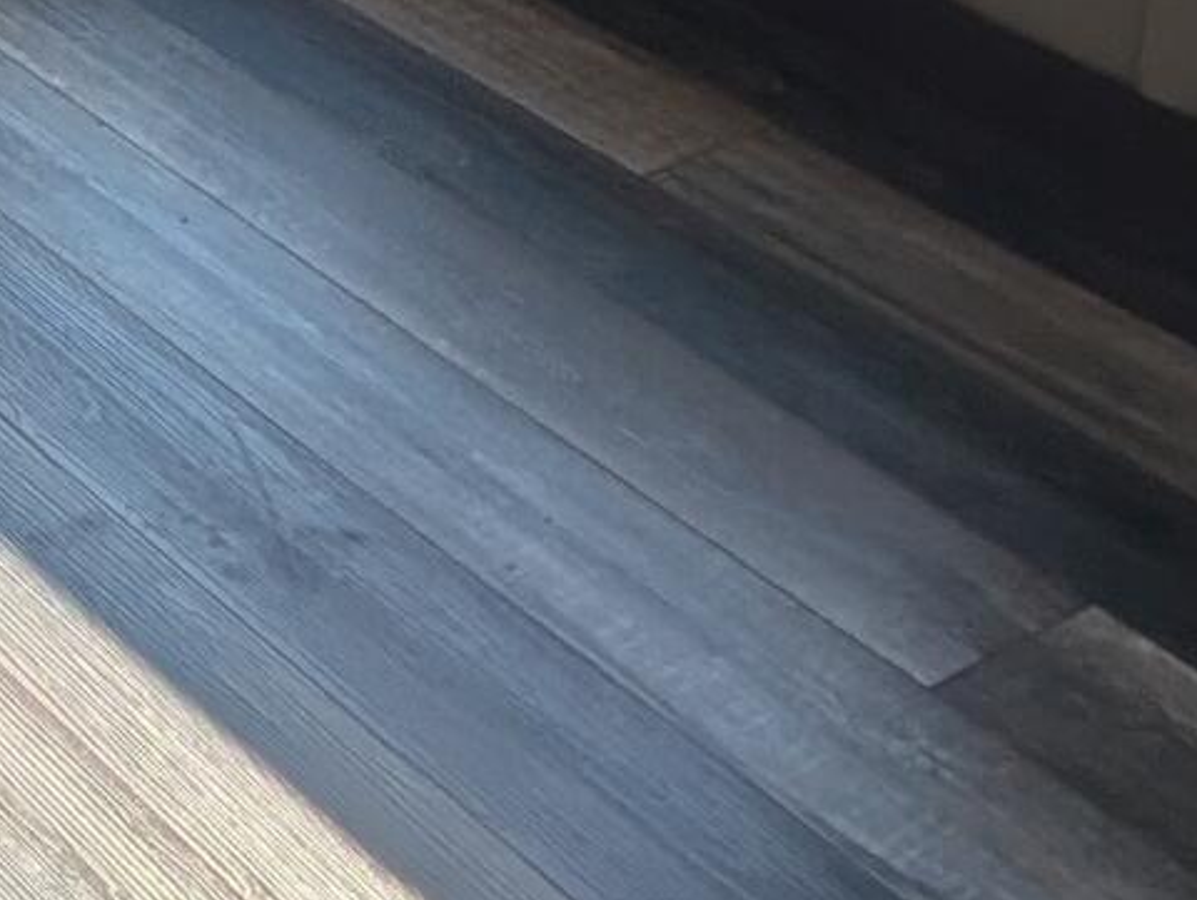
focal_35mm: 75
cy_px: -1065
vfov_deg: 14.8
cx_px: -863
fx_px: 2596
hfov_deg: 20.0
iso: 54
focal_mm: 2.02
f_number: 1.7
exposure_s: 1/1027
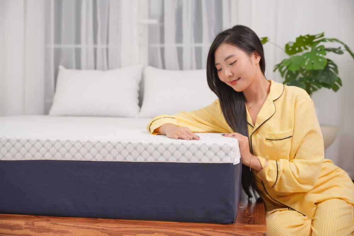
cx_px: 177
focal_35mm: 54
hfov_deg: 36.7
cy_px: 118
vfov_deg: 24.9
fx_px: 534
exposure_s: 1/60
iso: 100
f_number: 4
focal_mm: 54.3
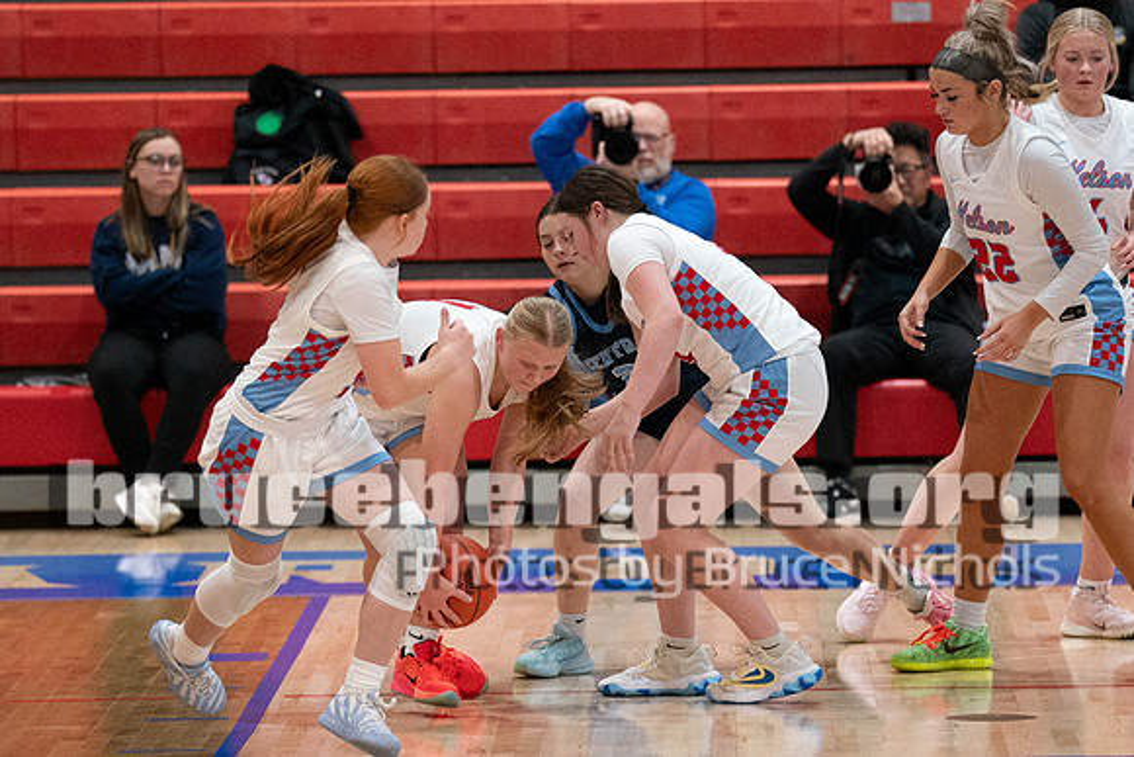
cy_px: 404
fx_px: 10866
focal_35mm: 345
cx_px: 643
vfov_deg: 4.0
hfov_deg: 6.0
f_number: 2.8
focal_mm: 200
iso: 4000
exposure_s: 1/1000
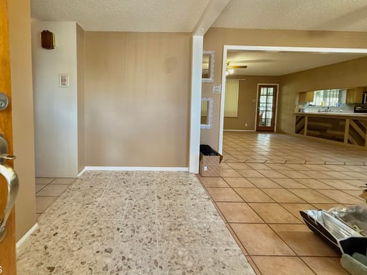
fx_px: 180
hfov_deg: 90.3
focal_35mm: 17
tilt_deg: -4.2
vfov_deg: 74.3
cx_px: 154
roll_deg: -2.0
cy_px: 118
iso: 200
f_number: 2.2
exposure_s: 1/60
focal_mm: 2.22
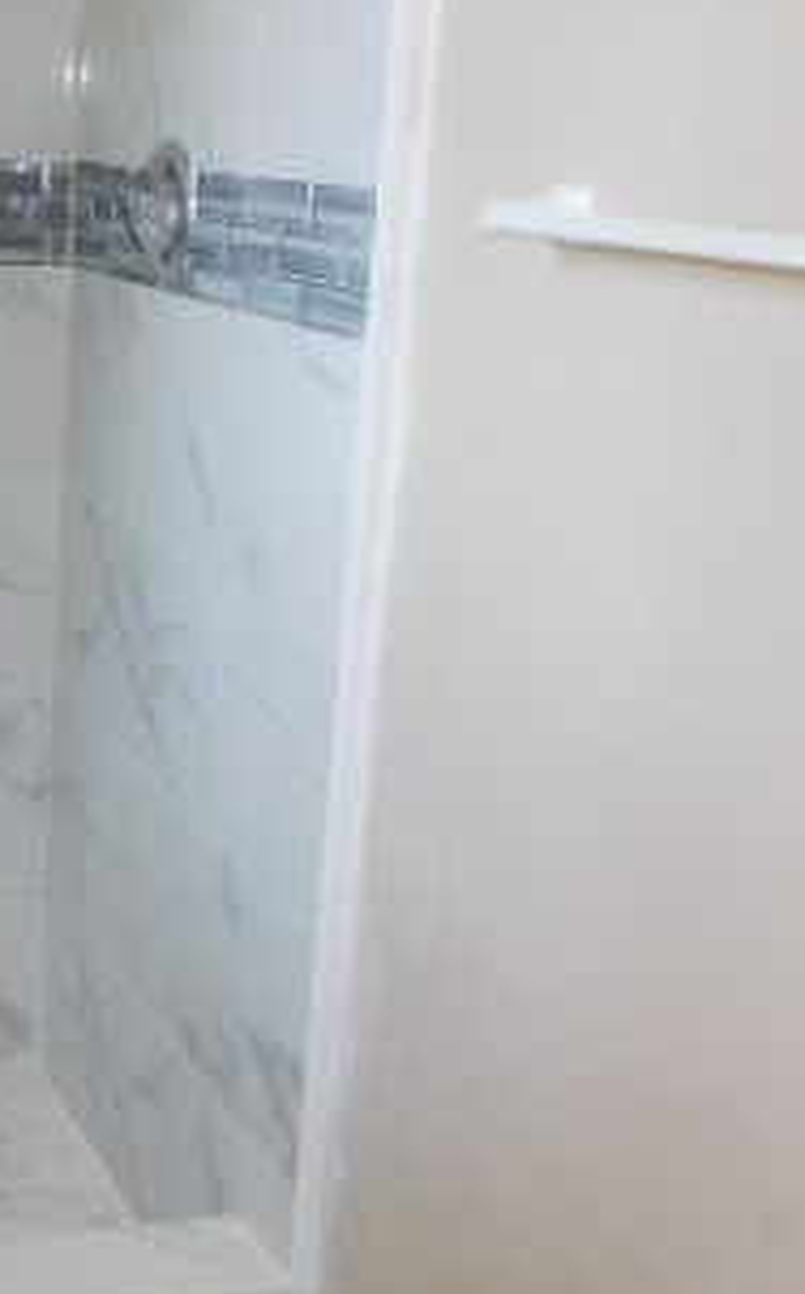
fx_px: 1901
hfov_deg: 22.3
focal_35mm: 54
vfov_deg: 37.5
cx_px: -120
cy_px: 596
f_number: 3.3
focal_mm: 4.3
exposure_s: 1/30
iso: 125
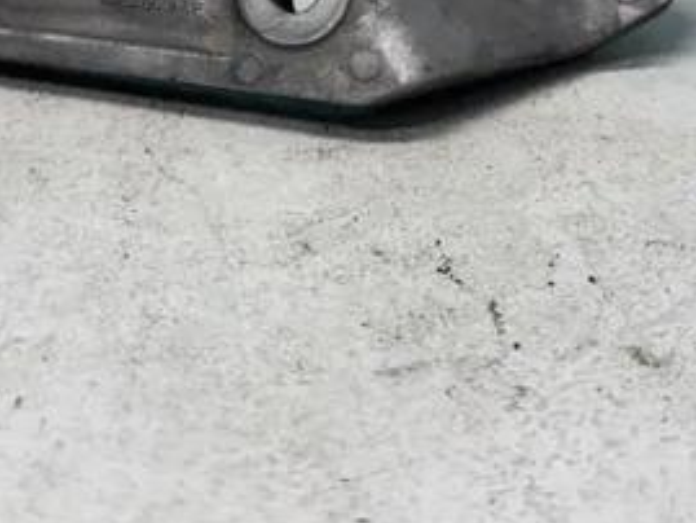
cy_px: -5
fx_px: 1147
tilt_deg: -21.8
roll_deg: -0.1
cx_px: 287
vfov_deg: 24.5
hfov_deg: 33.7
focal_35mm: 57
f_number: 1.78
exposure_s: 1/100
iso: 100
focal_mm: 6.76
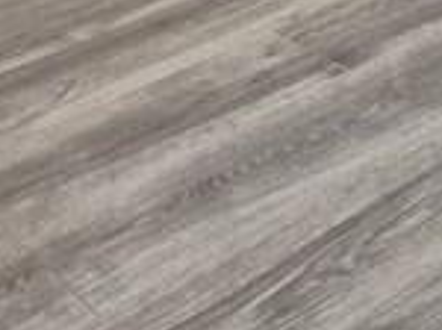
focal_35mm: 89
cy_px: -510
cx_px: 704
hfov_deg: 18.8
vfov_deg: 12.3
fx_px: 1135
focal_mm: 1.7
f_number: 2.2
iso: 80
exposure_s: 1/60.2
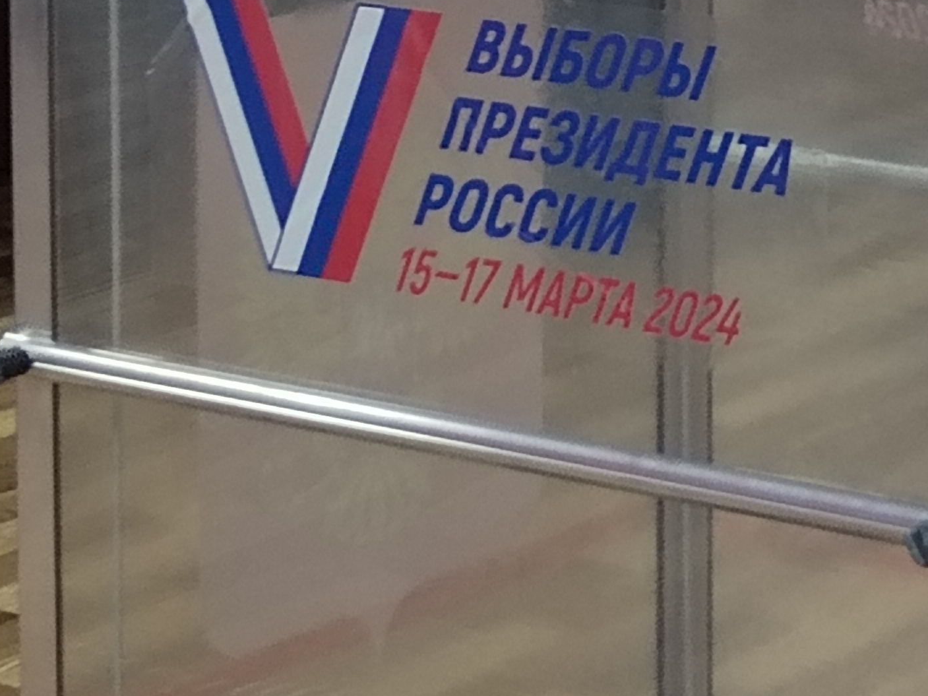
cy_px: -411
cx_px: 774
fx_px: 4477
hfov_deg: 11.8
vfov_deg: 8.6
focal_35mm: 167
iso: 387
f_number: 1.8
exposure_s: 1/33.3
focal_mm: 4.75
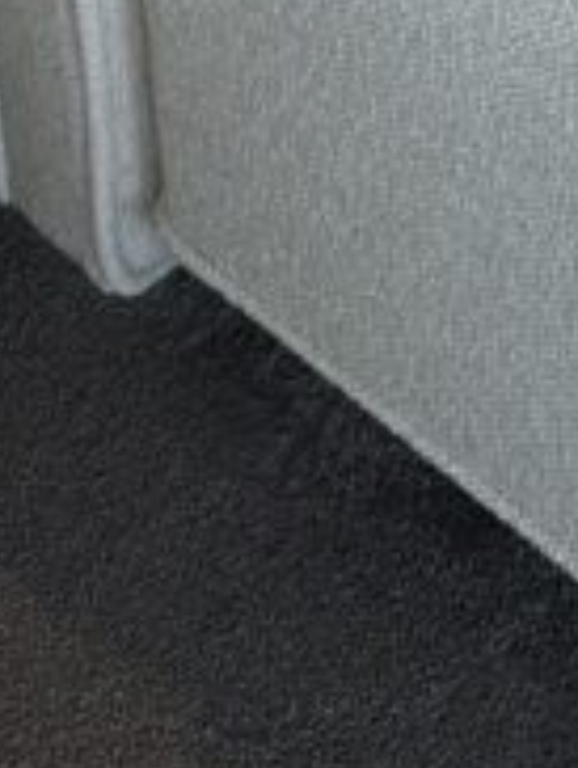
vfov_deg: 11.0
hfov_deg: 10.8
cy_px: -1338
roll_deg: +2.2
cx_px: 713
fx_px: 2999
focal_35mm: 135
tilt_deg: -15.4
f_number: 1.78
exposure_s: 1/372
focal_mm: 6.86
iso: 80
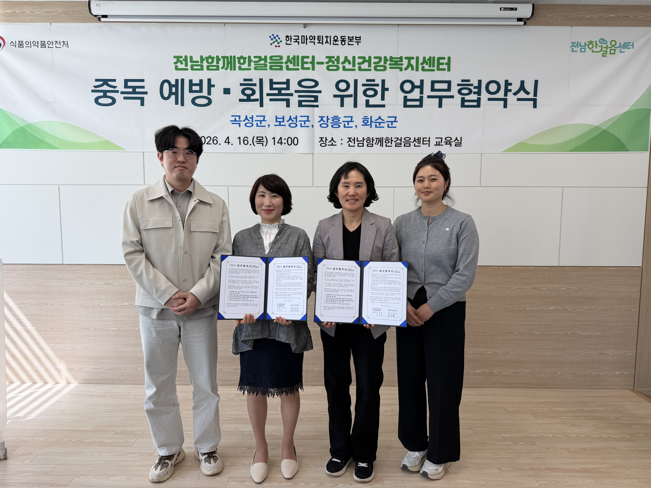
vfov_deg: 56.8
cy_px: 244
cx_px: 326
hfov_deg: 71.6
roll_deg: -0.4
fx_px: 451
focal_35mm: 24
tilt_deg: -5.1
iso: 64
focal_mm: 6.76
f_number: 1.78
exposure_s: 1/184
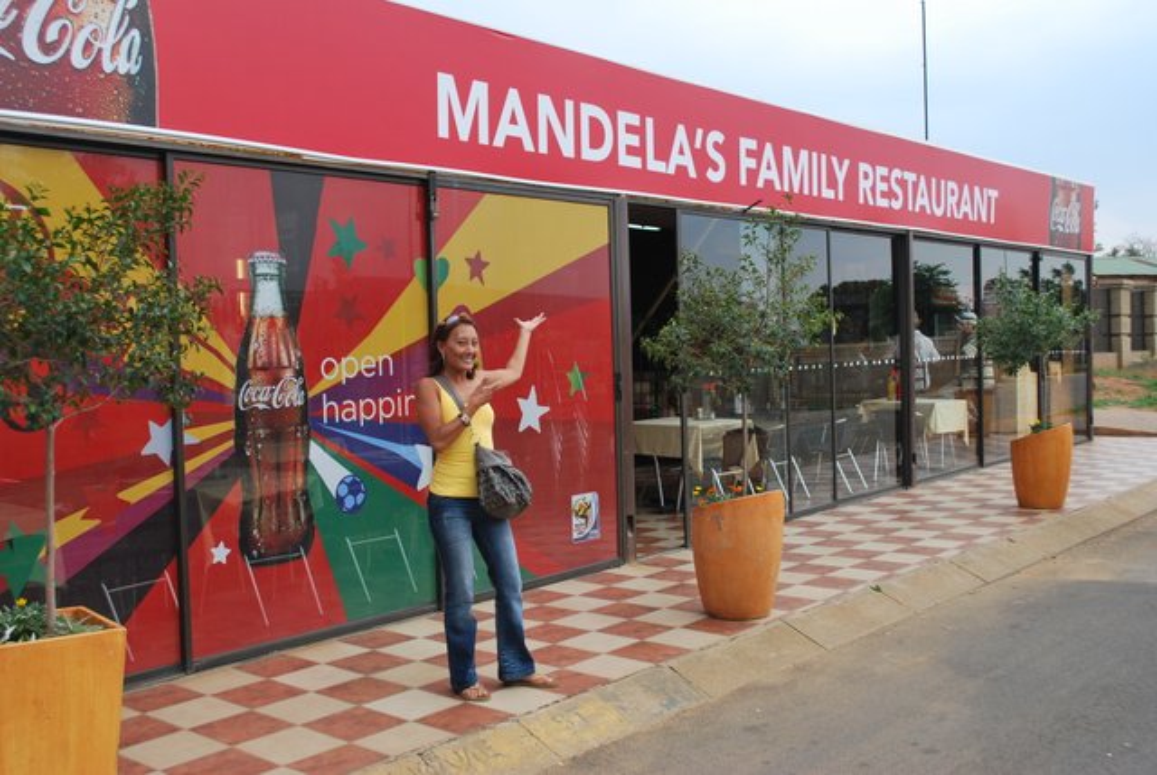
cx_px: 578
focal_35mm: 36
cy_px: 388
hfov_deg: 53.1
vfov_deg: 37.0
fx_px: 1159
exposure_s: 1/125
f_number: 5.6
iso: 200
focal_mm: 24
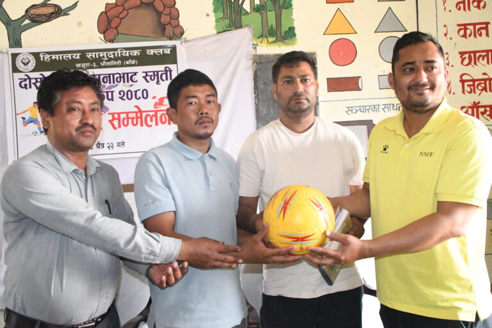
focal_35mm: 34
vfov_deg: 38.9
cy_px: 164
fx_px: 465
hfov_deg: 55.8
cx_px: 246
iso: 16000
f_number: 4.5
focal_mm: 23
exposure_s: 1/200
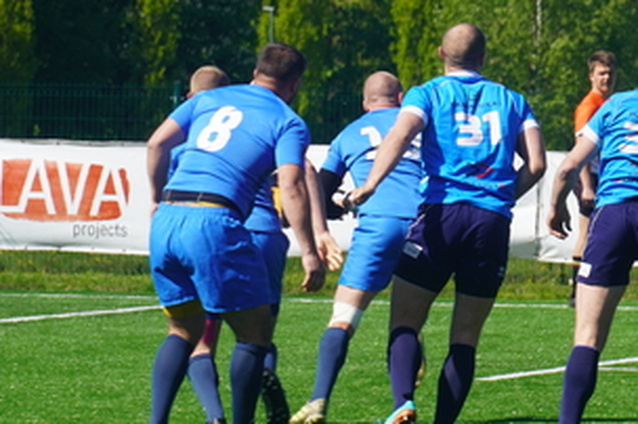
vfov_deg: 2.5
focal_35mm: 550
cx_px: 635
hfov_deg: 3.7
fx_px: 9743
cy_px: 233
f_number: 6.3
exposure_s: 1/320
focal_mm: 135
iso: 100
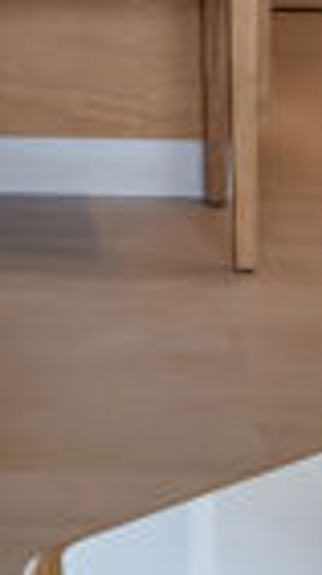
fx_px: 2558
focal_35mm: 168
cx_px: -41
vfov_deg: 11.9
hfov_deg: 7.2
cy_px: -440
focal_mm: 22
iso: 400
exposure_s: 1/30
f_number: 9
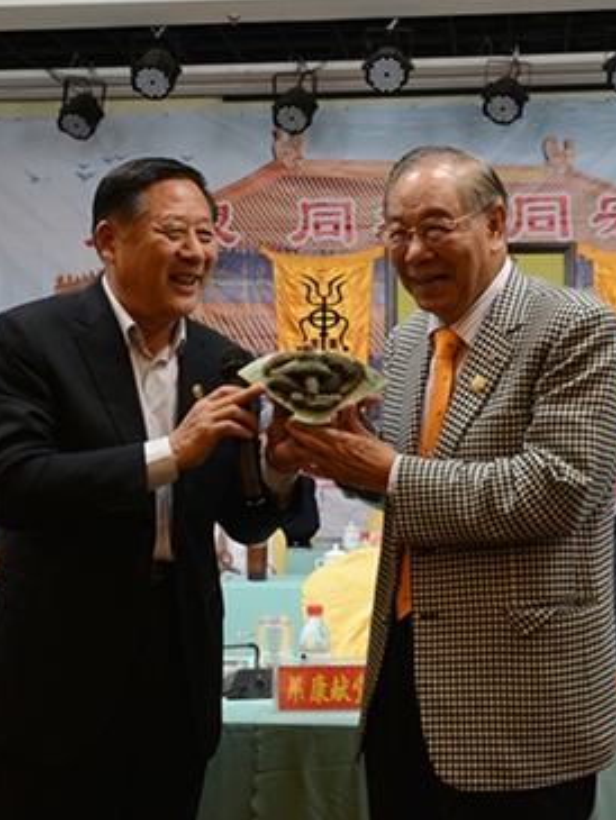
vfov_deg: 32.2
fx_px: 1423
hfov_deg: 24.4
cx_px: 339
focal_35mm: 60
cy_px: 393
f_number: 8
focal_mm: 38
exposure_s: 1/50
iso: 640
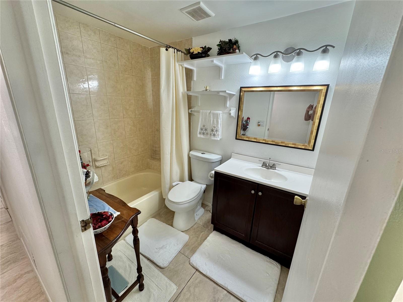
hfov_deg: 102.1
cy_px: 151
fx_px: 163
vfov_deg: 85.7
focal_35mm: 14
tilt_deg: -16.3
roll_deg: -2.3
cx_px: 202
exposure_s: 1/120
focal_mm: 2.22
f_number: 2.2
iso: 160
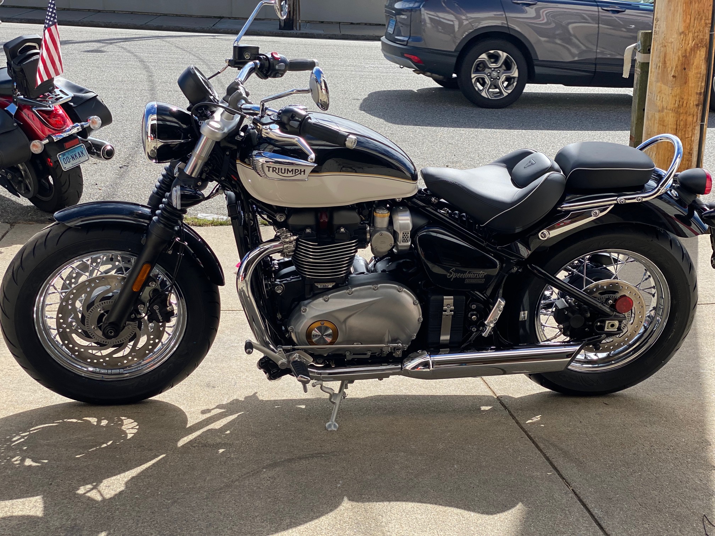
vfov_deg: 28.0
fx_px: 1074
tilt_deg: -15.2
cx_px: 358
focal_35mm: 52
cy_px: 268
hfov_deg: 36.8
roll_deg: -1.2
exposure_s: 1/1170
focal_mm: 6
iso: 20
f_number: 2
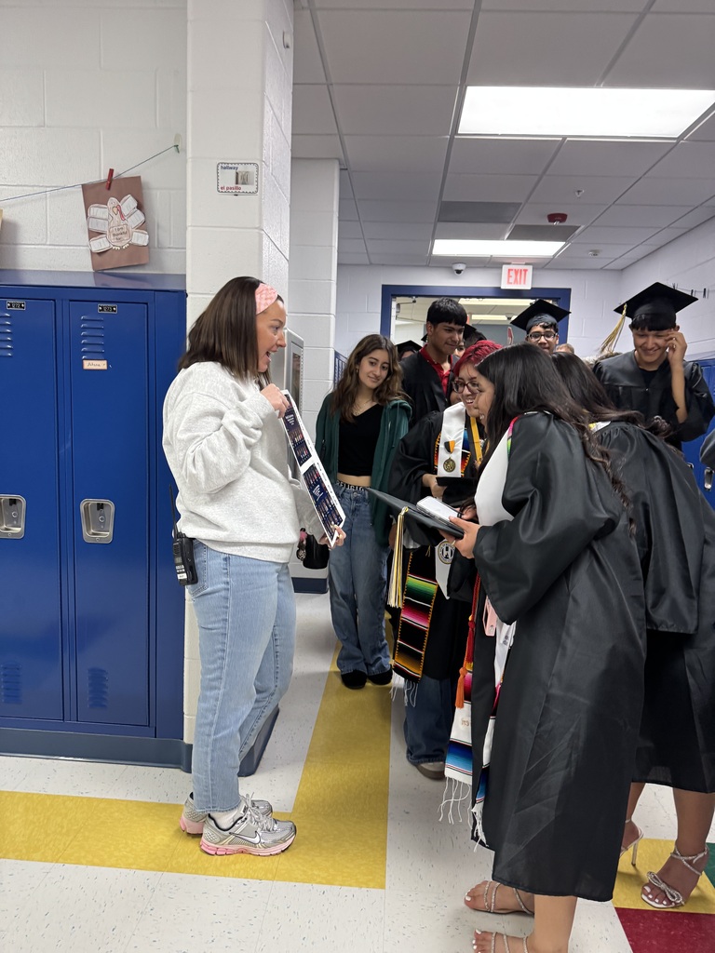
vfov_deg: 71.6
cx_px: 358
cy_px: 476
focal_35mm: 24
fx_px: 661
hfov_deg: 56.8
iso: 250
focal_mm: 6.76
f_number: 1.78
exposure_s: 1/60
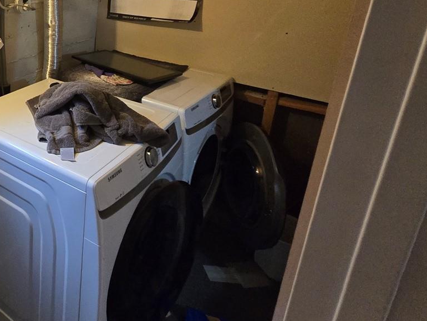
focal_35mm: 27
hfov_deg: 51.1
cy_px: 63
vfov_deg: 48.4
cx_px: -8
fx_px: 333
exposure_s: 1/60
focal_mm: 2.2
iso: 640
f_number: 2.2
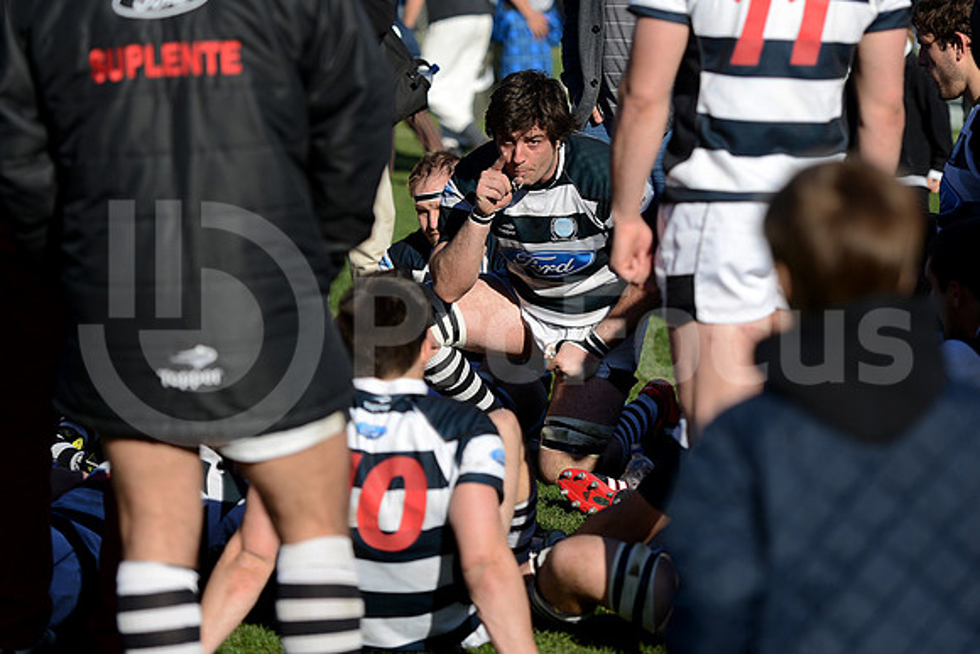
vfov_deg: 12.2
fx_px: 3049
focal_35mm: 112
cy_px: 327
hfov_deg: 18.3
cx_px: 490
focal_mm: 112
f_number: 2.8
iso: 250
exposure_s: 1/2500
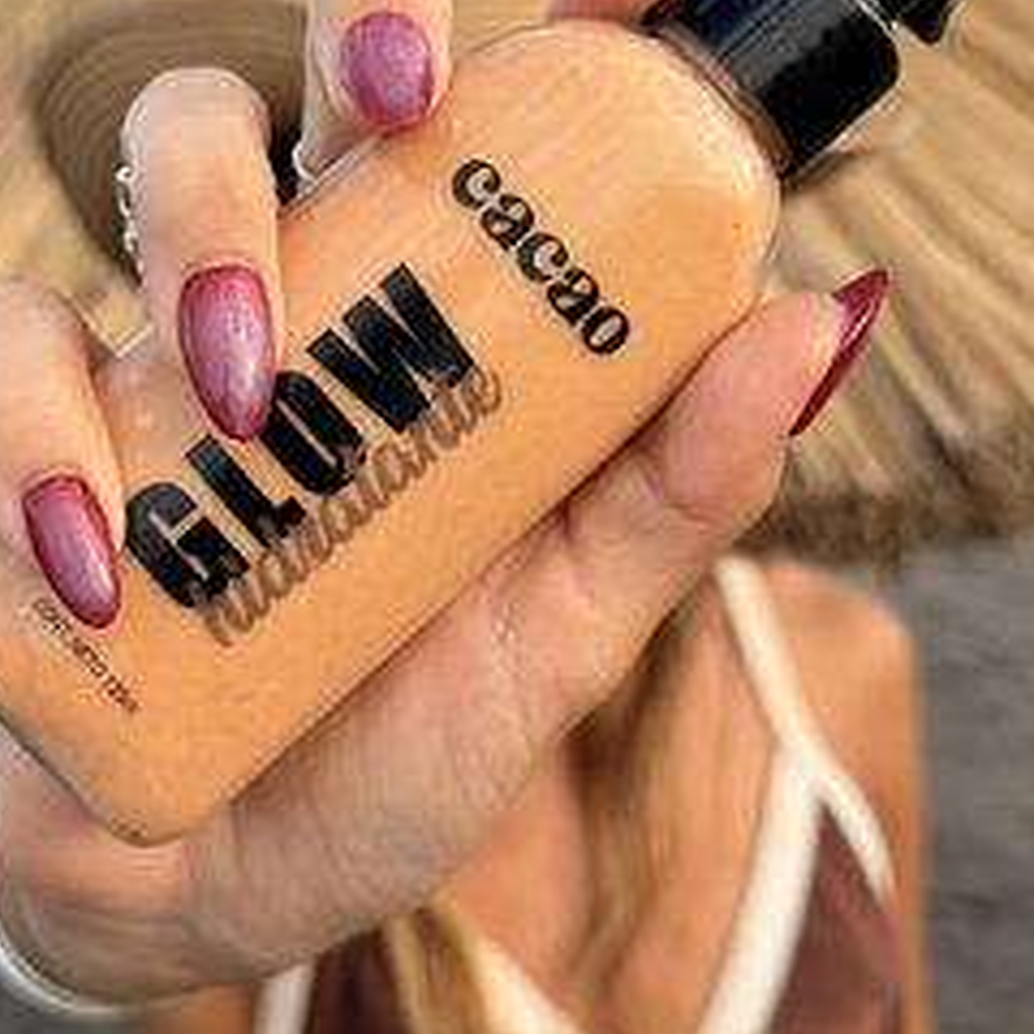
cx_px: 491
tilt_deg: -7.8
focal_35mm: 55
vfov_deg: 30.6
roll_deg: -0.1
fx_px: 1859
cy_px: 269
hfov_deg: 31.1
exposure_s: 1/1159
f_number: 1.78
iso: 64
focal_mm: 6.76
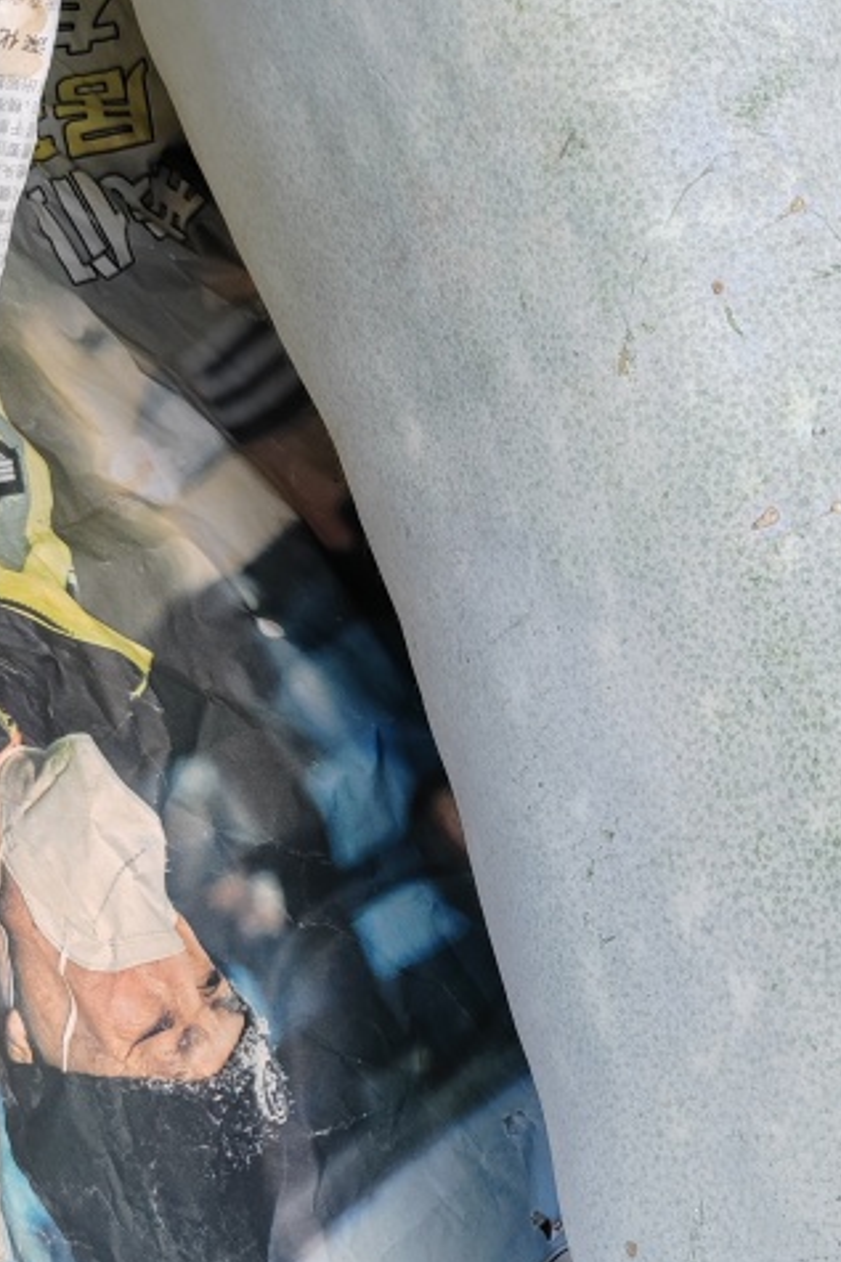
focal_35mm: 63
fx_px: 2209
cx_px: 841
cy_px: 953
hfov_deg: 20.8
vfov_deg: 31.3
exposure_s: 1/100
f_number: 1.8
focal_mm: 6.14
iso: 500
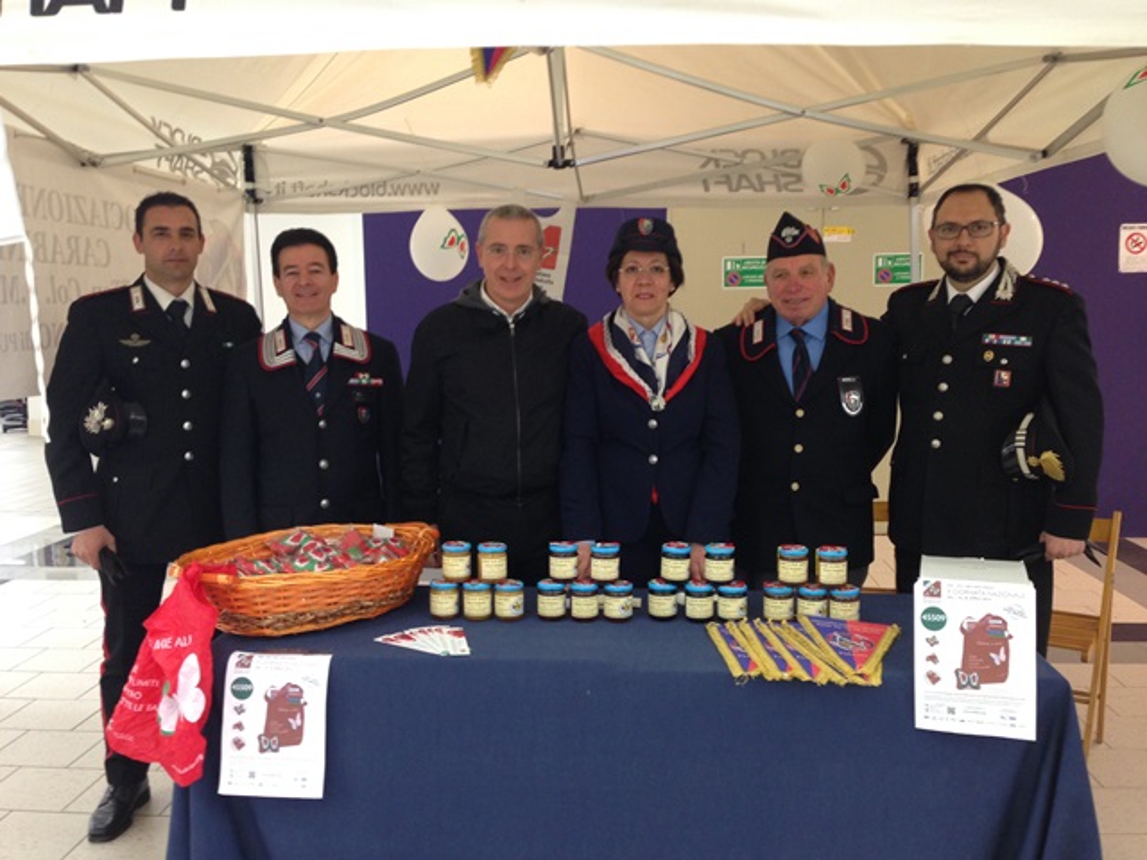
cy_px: 430
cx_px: 574
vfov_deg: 42.9
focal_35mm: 33
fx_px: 1093
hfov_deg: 55.4
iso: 125
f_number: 2.4
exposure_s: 1/20
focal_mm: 4.12
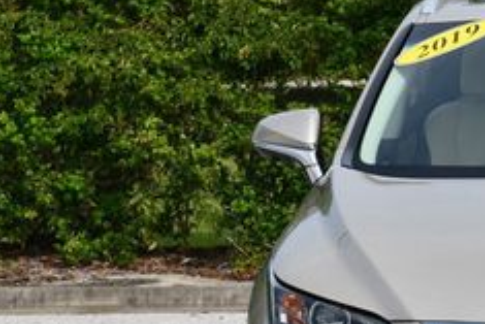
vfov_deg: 7.9
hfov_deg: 11.5
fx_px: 2346
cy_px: 301
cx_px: 613
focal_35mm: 174
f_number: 8
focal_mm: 32
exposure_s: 1/250
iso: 110
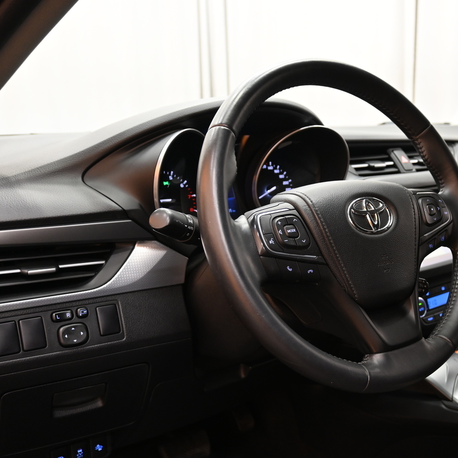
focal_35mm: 42
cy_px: 249
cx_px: 360
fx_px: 629
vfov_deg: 40.0
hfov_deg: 38.7
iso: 900
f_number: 3.8
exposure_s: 1/30
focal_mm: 20
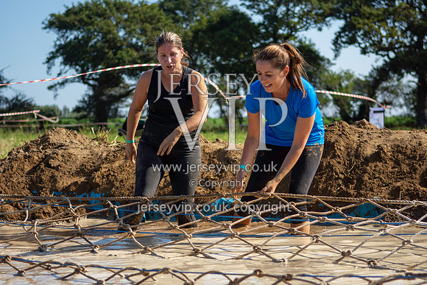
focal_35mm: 89
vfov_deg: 15.3
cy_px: 142
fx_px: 1059
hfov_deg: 22.8
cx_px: 214
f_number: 2.8
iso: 100
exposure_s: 1/6400
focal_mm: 55
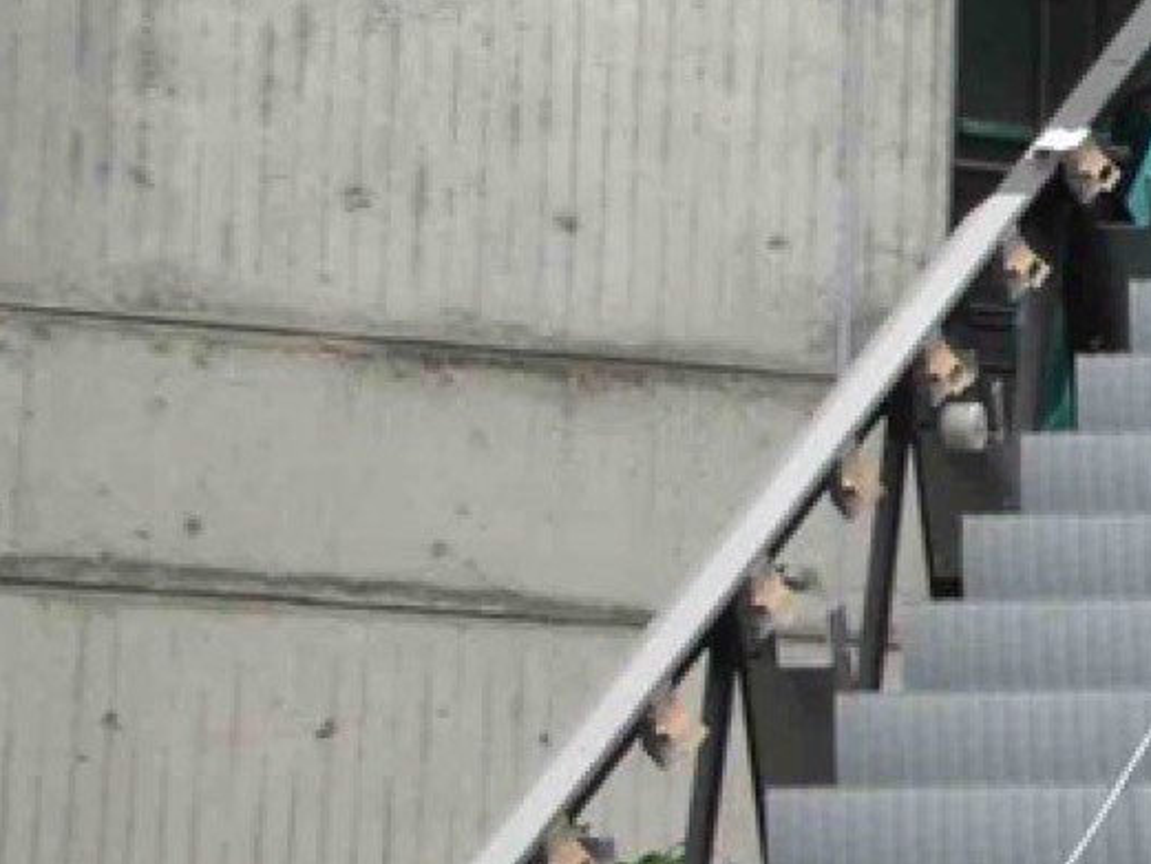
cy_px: 245
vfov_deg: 5.3
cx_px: 2010
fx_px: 9312
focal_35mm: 280
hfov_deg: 6.9
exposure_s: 1/80
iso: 100
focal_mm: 12.6
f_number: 4
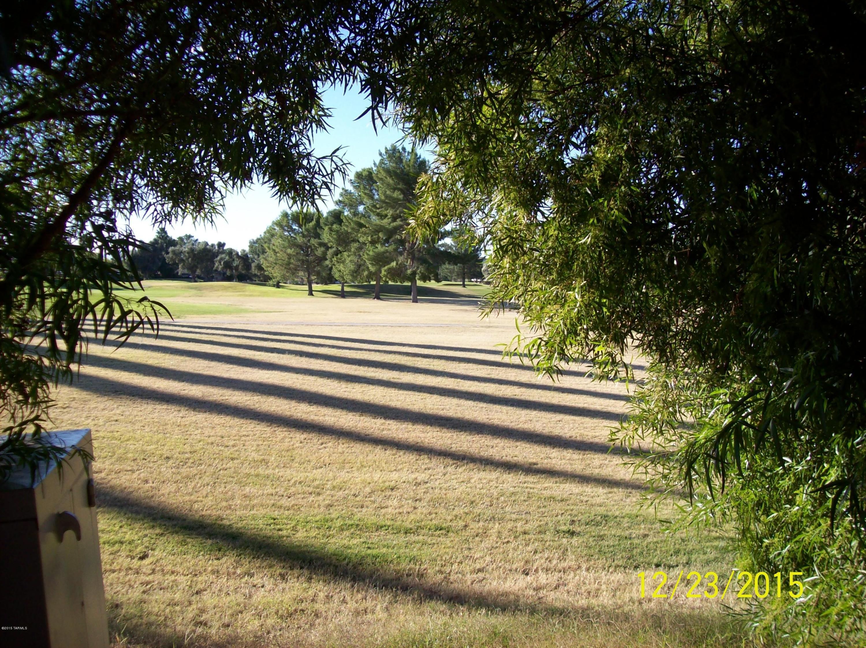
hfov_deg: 51.4
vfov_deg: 39.6
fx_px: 900
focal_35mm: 36
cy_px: 324
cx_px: 433
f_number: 2.7
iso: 80
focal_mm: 6
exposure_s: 1/644
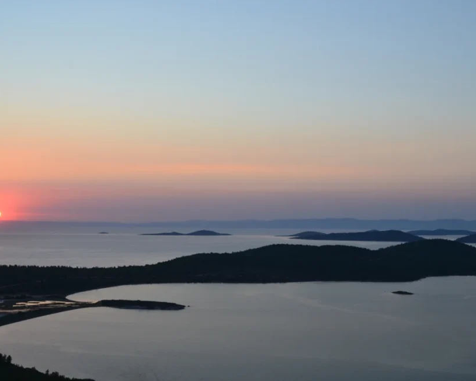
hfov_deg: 40.3
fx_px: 648
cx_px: 228
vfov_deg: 32.7
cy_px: 184
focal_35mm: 46
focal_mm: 26
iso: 400
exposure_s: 1/125
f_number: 9
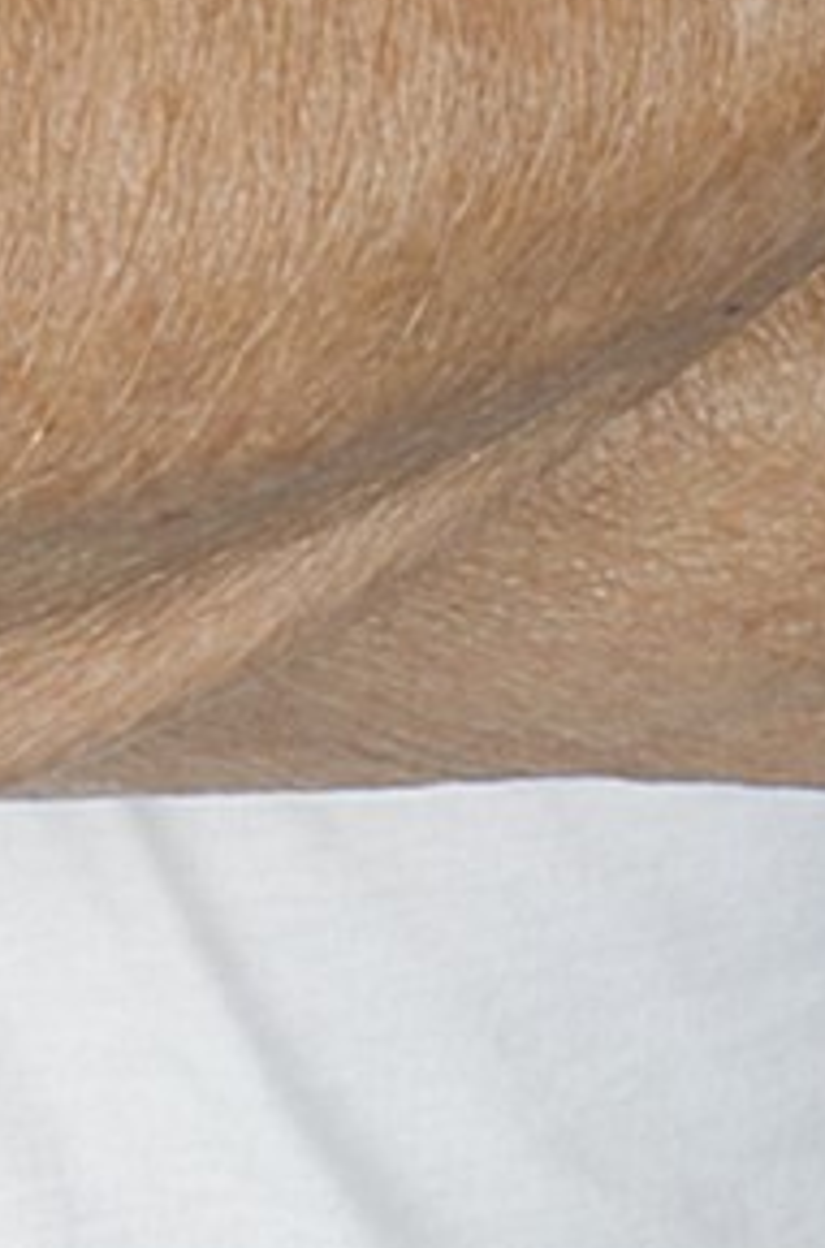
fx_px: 16149
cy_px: -2539
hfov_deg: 2.9
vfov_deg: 4.3
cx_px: -69
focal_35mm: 467
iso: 200
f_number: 9
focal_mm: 50
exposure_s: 1/125
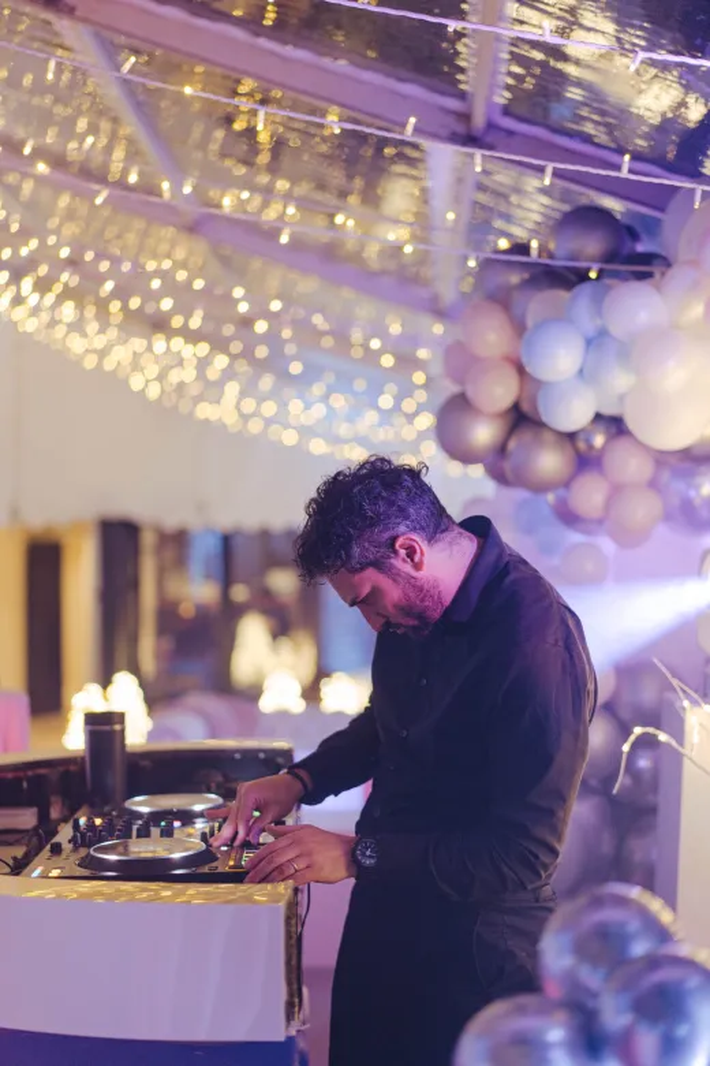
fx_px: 1627
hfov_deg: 24.6
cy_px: 533
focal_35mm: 55
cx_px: 355
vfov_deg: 36.2
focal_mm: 55
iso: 1600
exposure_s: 1/200
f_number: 1.8
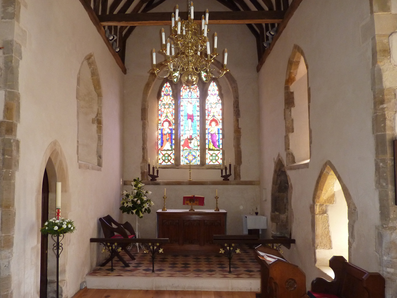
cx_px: 181
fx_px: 321
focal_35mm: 28
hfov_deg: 63.3
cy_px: 158
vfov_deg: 49.7
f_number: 3.3
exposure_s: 1/30
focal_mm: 4.1
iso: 320
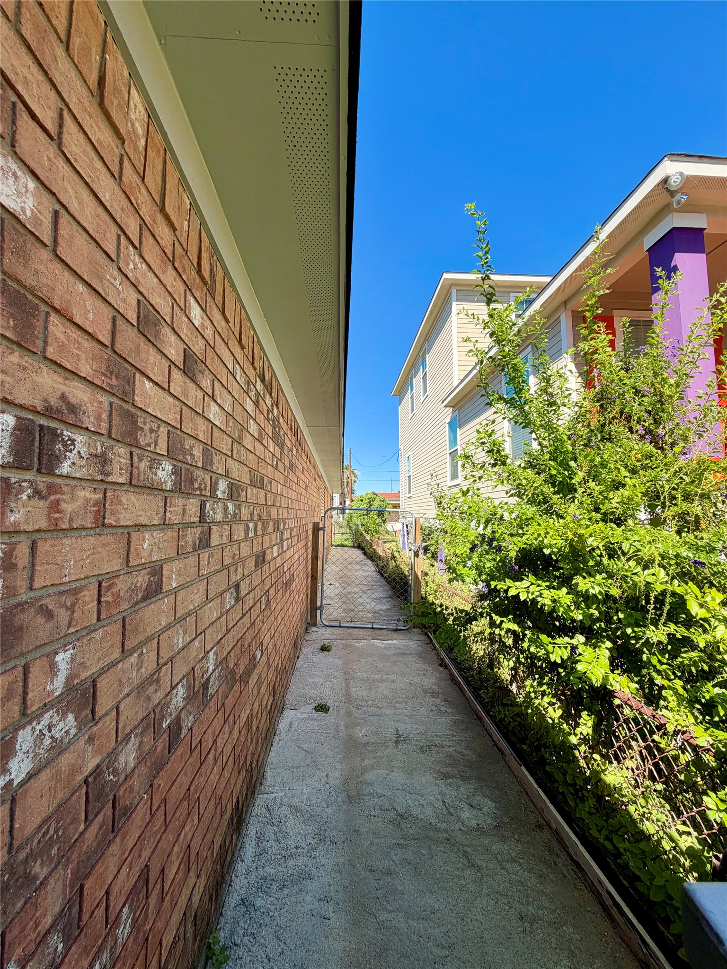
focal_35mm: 14
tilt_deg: +5.4
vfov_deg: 102.1
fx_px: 392
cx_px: 364
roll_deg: -0.4
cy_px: 484
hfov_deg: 85.7
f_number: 2.2
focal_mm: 2.22
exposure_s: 1/502
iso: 40
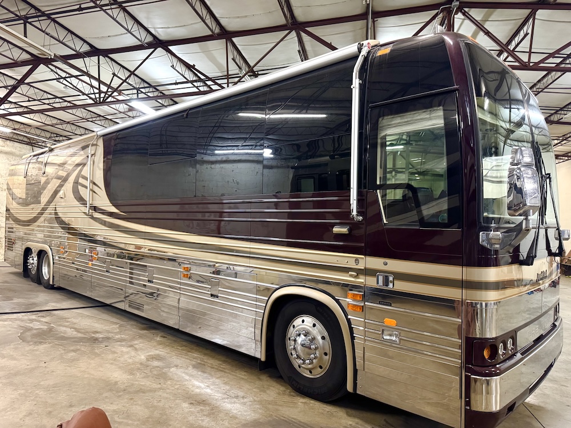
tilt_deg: +0.8
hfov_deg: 71.6
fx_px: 396
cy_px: 214
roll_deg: -1.5
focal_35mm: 24
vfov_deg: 56.8
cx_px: 286
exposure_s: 1/60
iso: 800
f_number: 1.78
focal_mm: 6.76
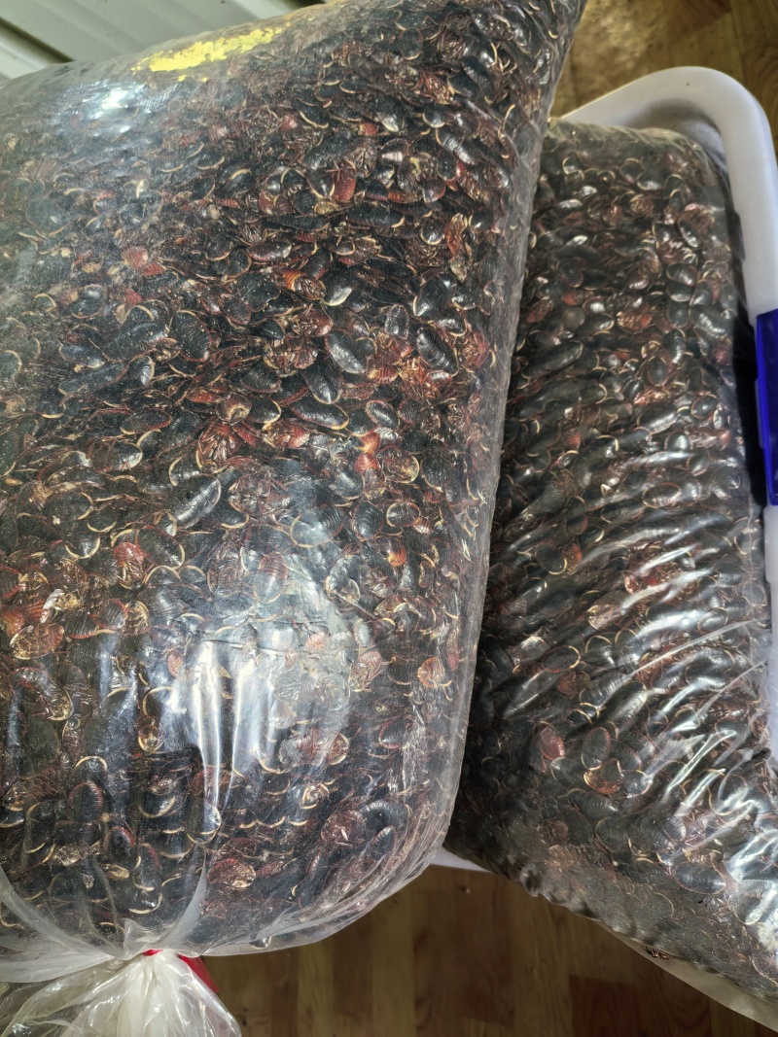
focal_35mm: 27
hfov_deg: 51.3
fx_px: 809
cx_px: 389
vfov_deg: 65.3
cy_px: 518
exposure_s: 1/40
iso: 250
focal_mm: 5.52
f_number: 1.9
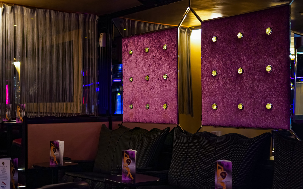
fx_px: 429
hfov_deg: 38.9
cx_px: 154
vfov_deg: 24.9
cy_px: 99
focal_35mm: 52
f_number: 1.8
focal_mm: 50
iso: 1000
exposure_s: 1/100
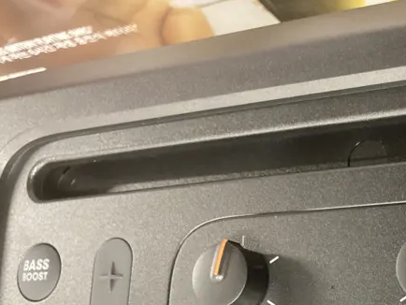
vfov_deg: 21.4
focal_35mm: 66
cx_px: 437
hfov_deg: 27.1
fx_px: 775
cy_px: 316
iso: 320
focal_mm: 3.99
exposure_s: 1/25
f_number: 1.8
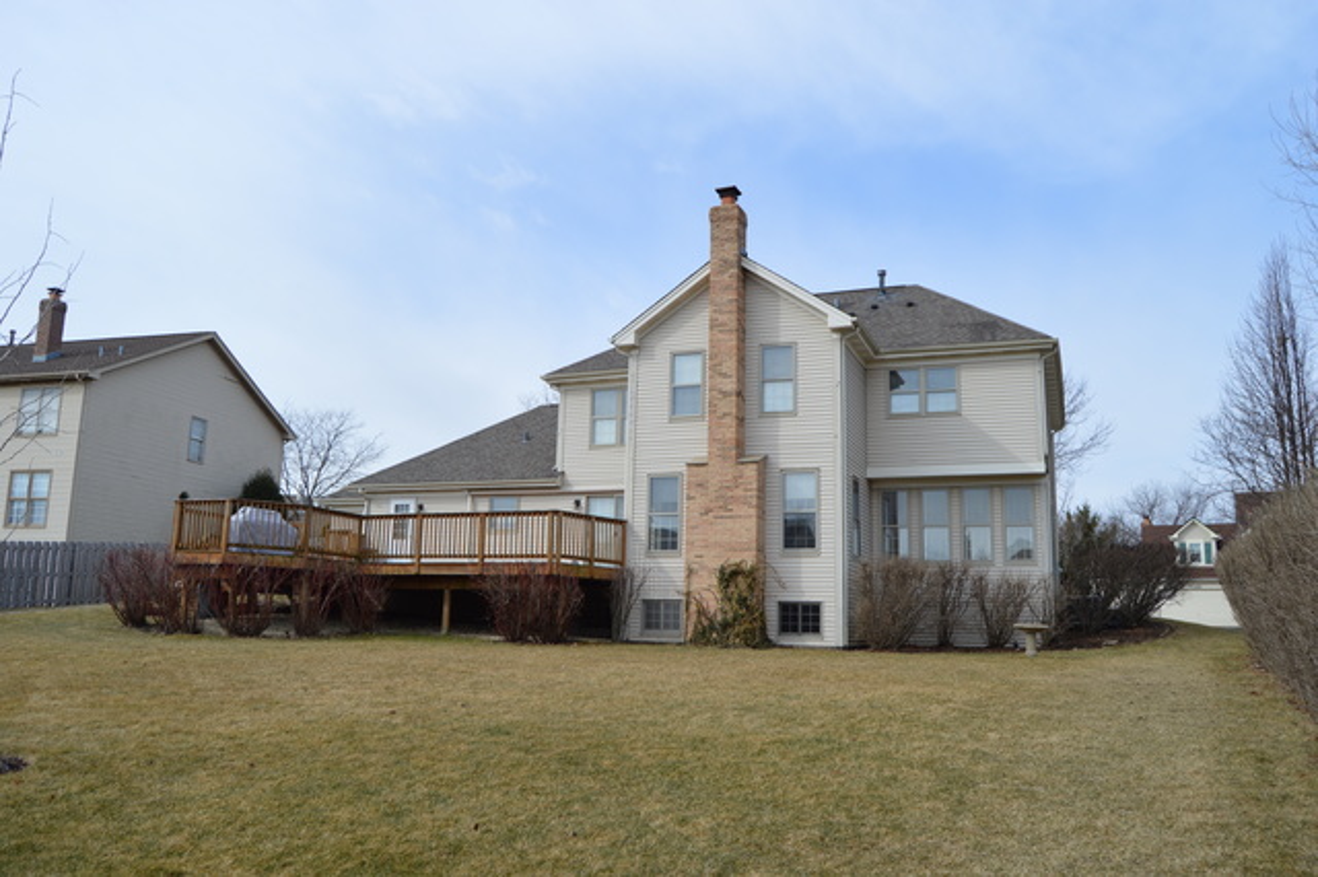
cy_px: 438
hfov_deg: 67.4
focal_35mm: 27
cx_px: 659
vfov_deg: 47.9
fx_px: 988
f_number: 8
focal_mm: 18
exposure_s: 1/250
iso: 100
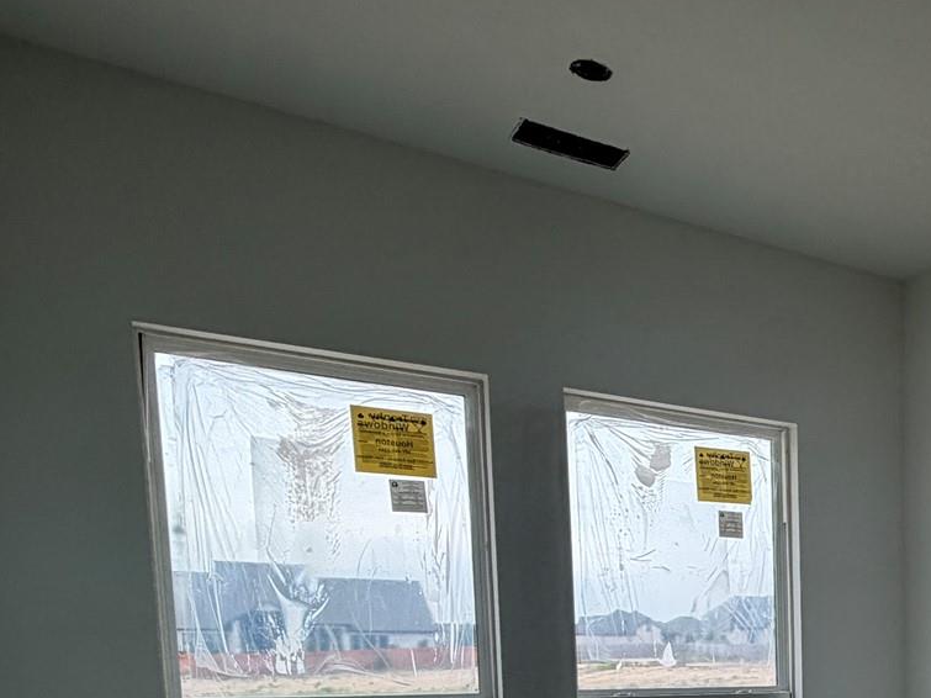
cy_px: 758
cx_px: 985
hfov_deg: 40.9
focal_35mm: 38
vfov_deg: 33.2
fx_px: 1022
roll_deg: +0.3
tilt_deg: -5.8
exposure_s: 1/408
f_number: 2.2
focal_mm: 2.22
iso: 50
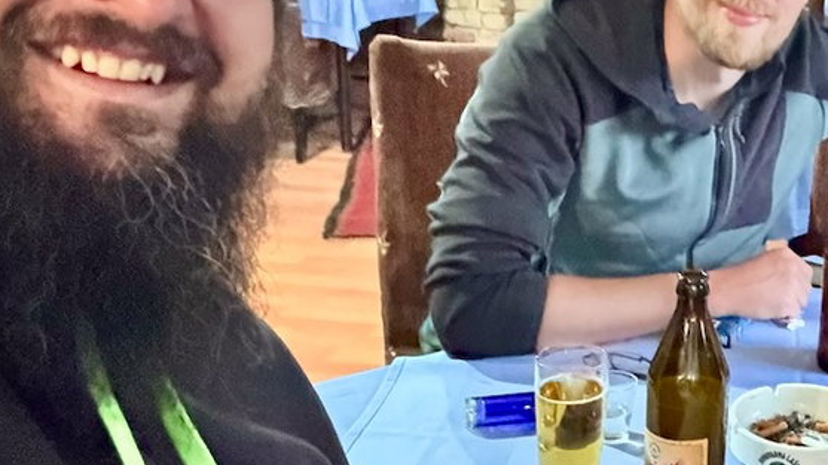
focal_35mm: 54
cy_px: 226
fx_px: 1185
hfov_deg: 34.8
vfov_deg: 22.2
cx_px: 838
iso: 2000
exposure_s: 1/17
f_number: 1.9
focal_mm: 2.69
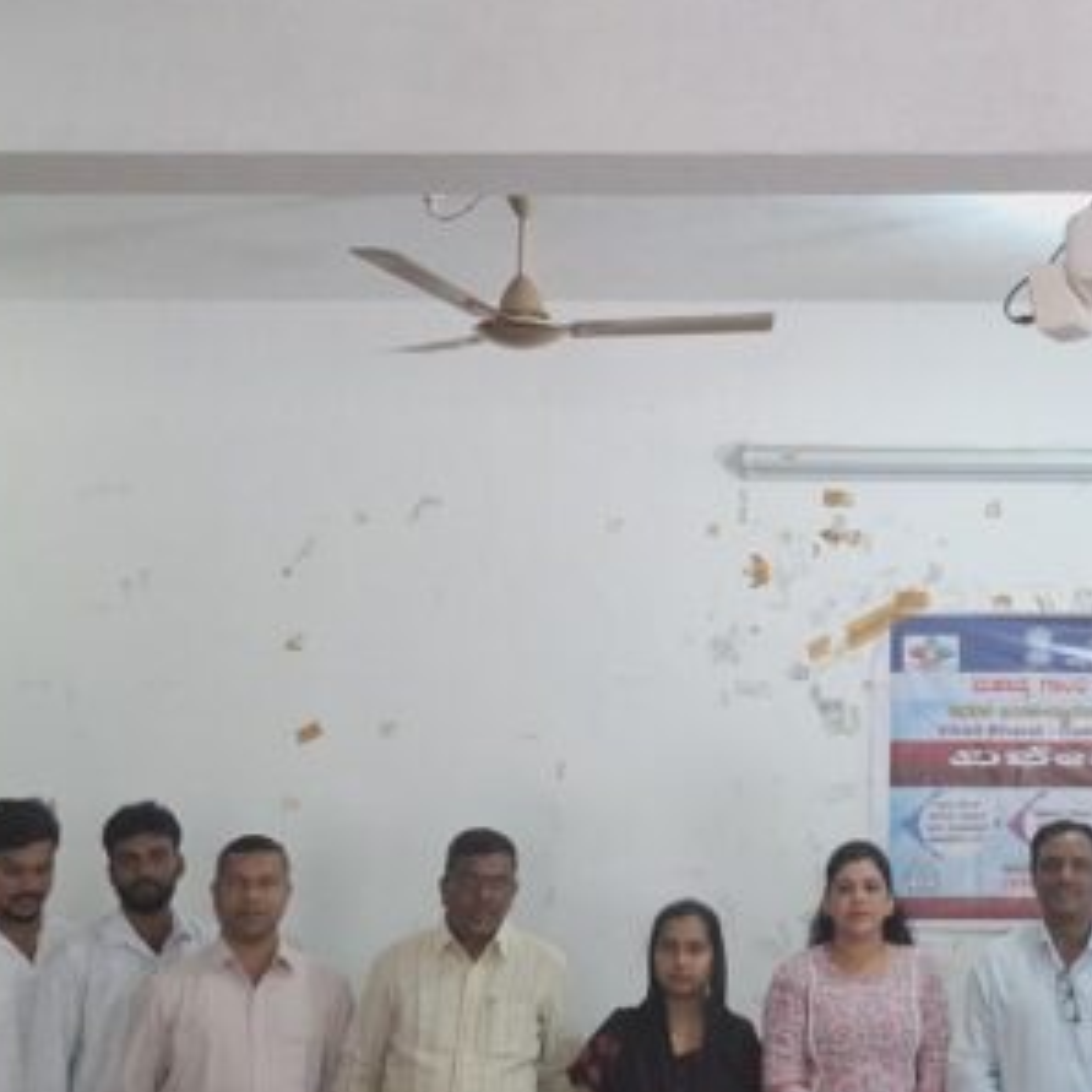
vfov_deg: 24.7
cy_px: 563
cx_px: 1007
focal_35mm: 70
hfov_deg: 23.9
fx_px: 2498
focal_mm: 5.54
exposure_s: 1/100
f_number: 1.8
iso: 250
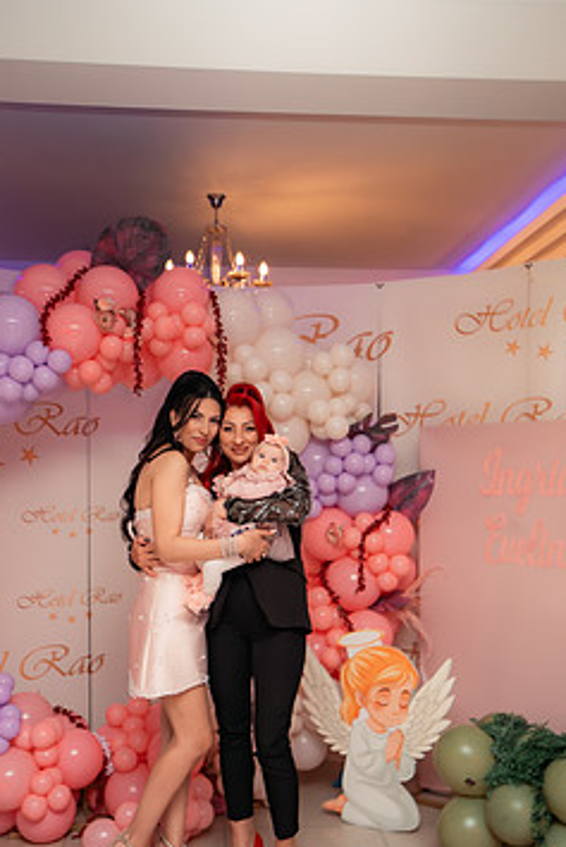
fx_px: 895
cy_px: 482
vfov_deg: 50.5
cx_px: 267
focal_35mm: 38
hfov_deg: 35.1
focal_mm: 30
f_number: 2.8
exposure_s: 1/200
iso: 1600
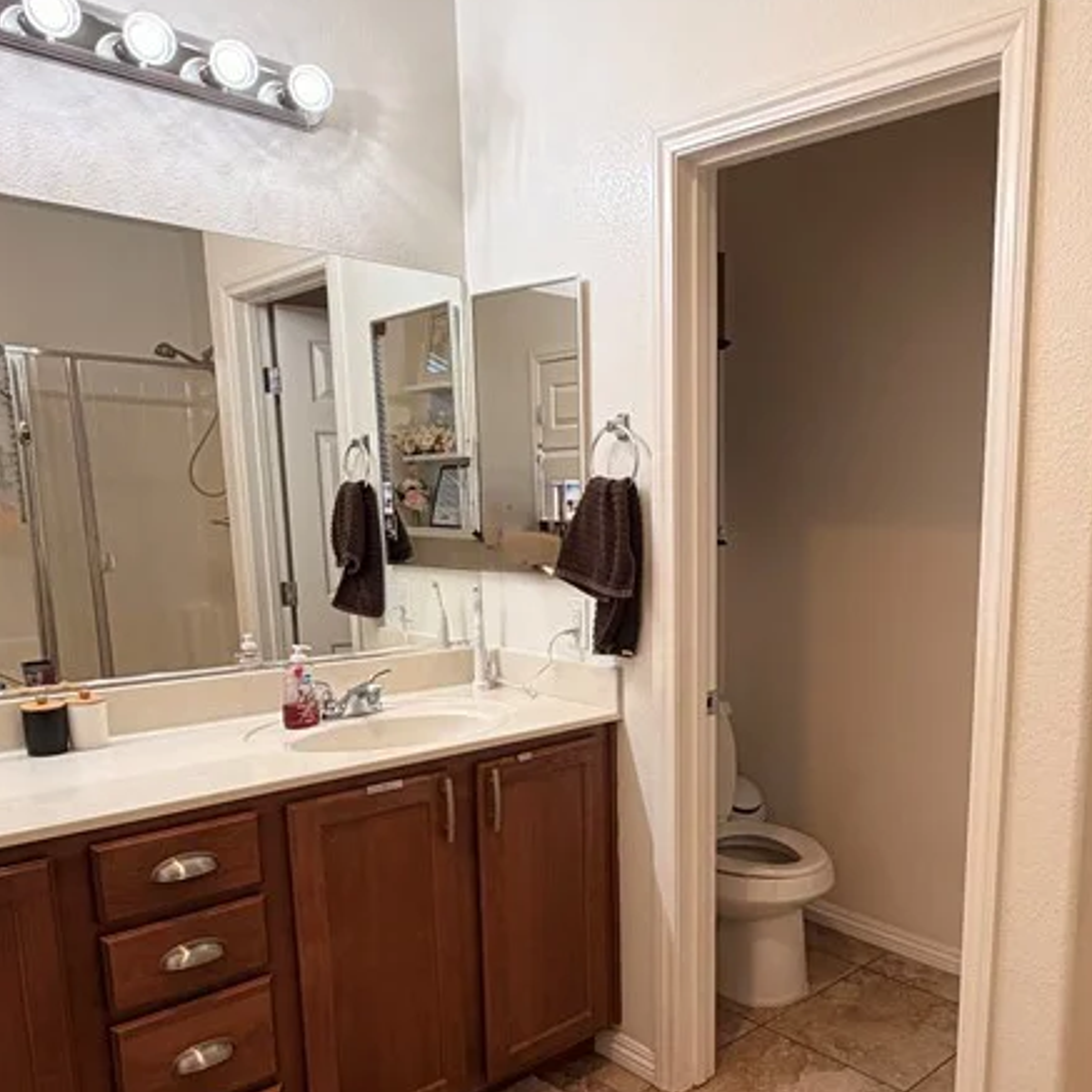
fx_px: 1035
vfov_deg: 55.0
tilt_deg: -9.5
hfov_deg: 54.1
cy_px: 682
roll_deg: -0.2
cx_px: 757
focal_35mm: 29
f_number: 2.2
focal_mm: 2.22
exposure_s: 1/120
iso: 160
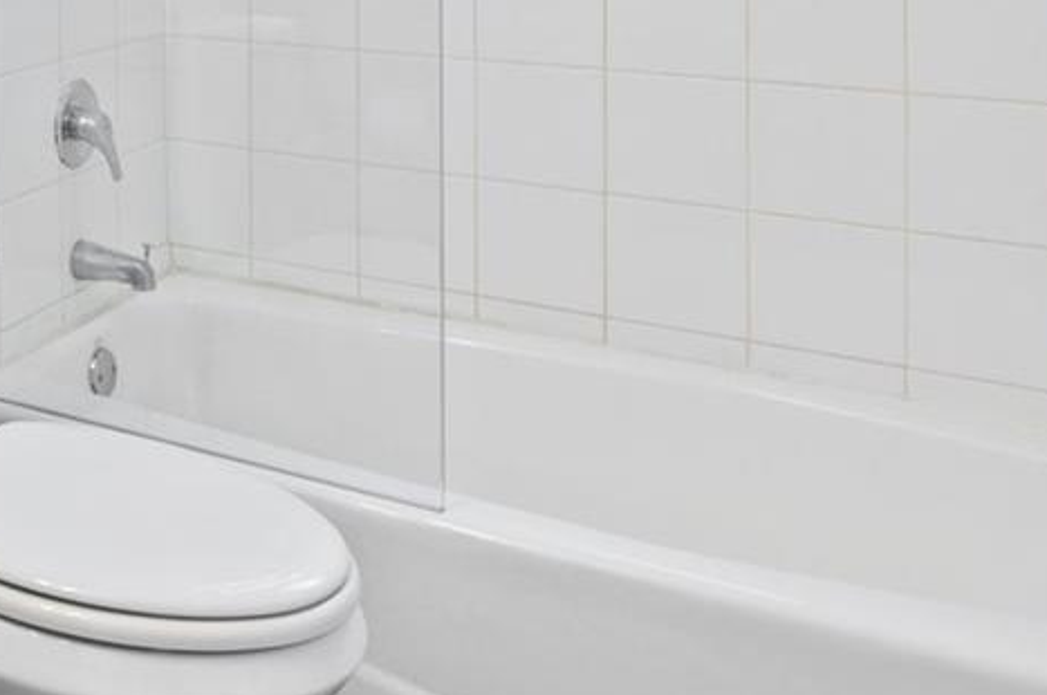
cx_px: -67
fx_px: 1394
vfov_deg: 25.9
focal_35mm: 48
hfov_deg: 35.9
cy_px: -73
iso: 200
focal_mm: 14
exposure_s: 1/5
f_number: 8
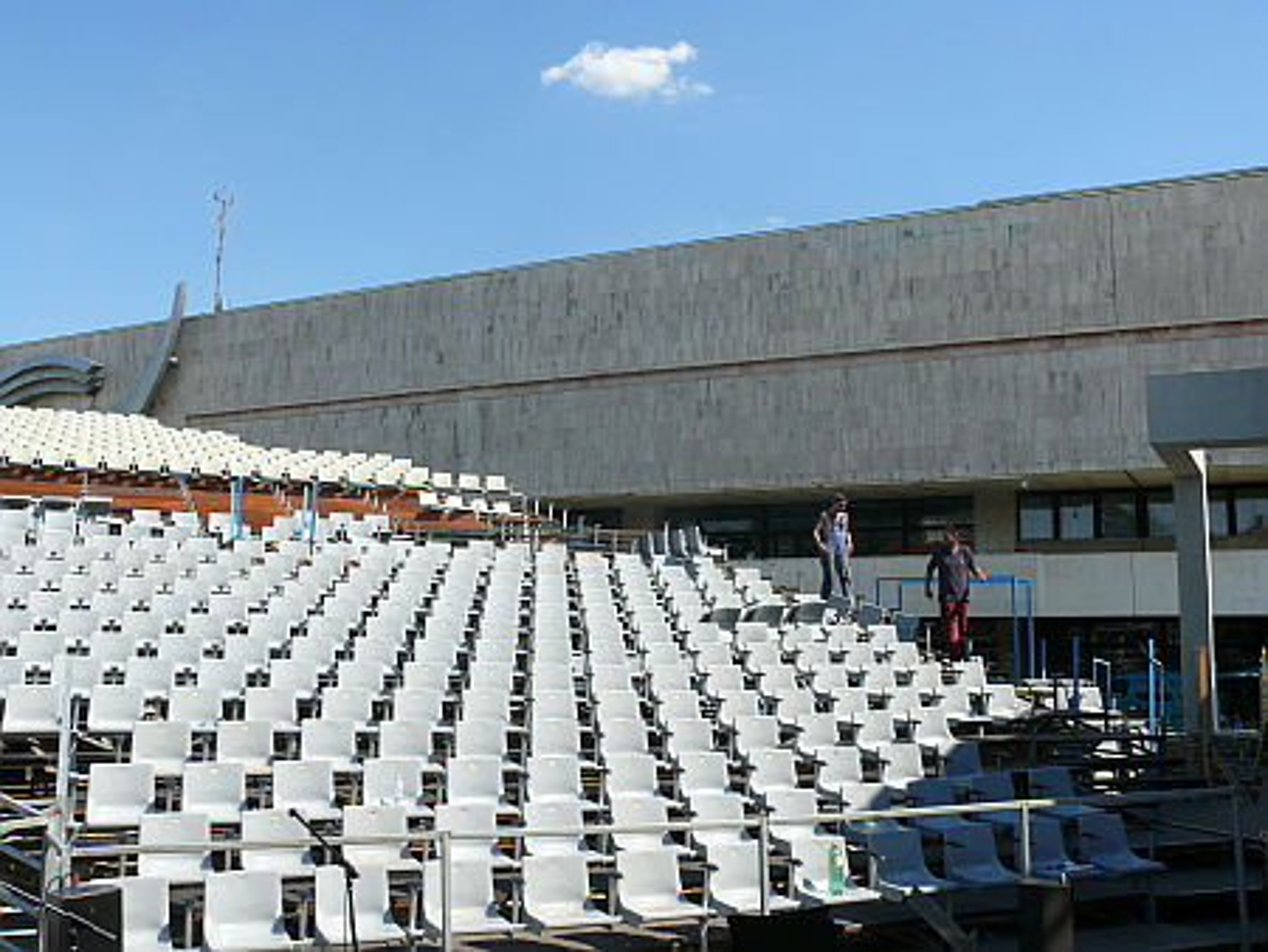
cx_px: 634
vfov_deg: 40.7
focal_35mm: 35
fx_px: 1283
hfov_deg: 52.6
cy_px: 476
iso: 100
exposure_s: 1/400
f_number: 6.3
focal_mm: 7.4
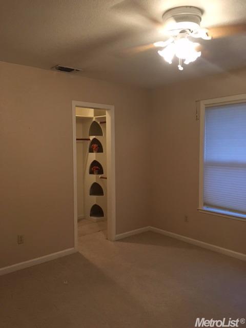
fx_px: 275
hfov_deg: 48.2
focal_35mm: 29
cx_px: 123
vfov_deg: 61.7
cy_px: 164
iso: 160
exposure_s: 1/30
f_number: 2.2
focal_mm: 4.15
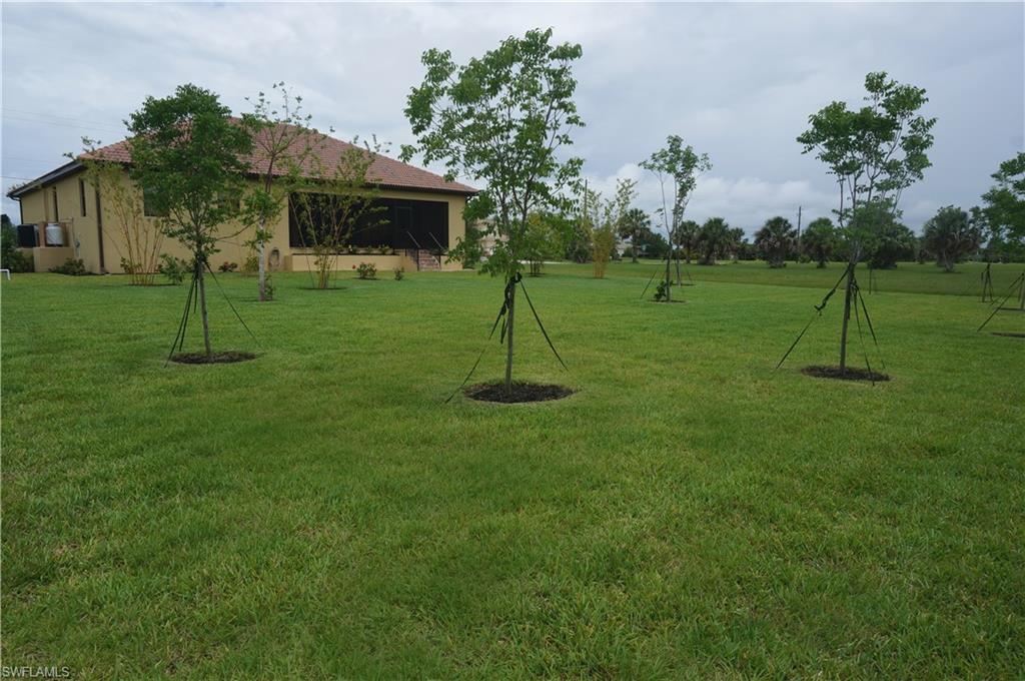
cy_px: 340
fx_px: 682
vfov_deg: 53.0
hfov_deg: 73.8
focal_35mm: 24
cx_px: 512
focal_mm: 16
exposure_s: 1/160
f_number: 13
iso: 100
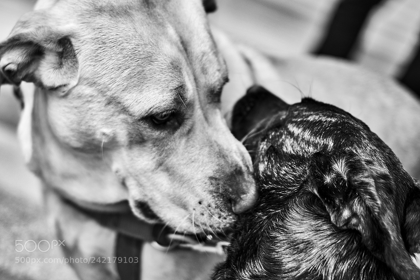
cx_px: 212
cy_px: 139
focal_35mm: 54
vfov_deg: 25.1
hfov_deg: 36.9
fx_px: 630
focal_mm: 35
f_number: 1.4
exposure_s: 1/1000
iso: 200
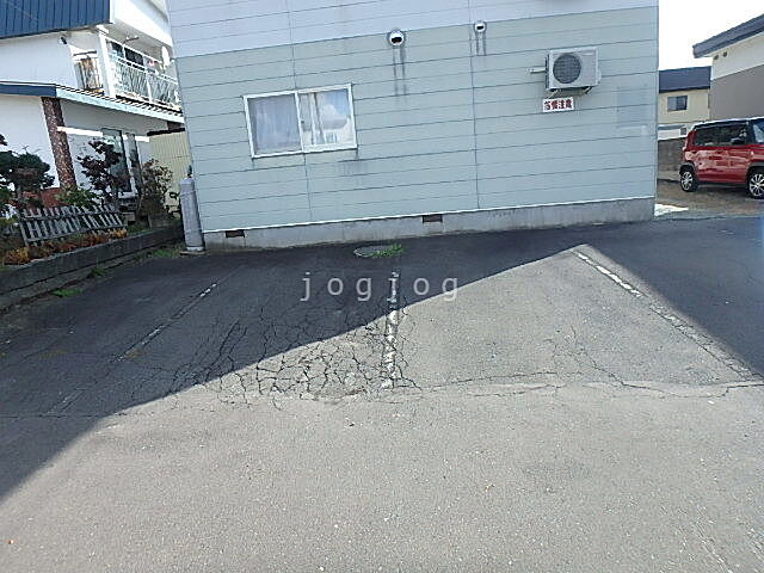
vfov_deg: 63.4
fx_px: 463
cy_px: 286
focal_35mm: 21
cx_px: 382
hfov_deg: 79.0
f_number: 3.5
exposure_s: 1/500
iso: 125
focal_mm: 3.7
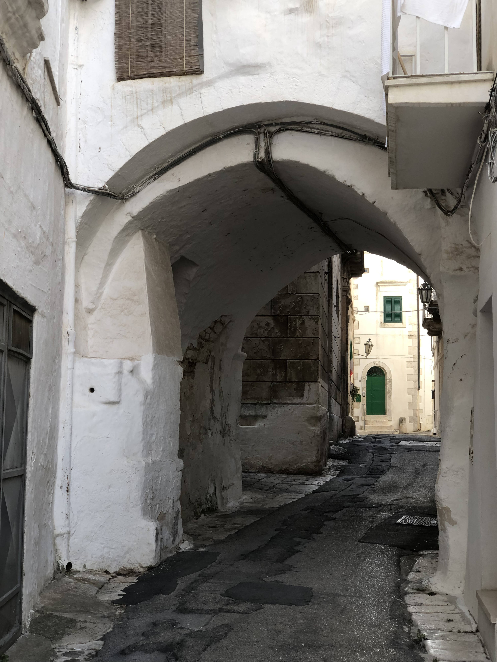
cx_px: 248
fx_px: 995
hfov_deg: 28.0
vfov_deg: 36.8
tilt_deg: +6.2
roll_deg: -0.4
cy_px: 331
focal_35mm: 52
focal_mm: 6
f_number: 2.4
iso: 20
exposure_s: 1/60
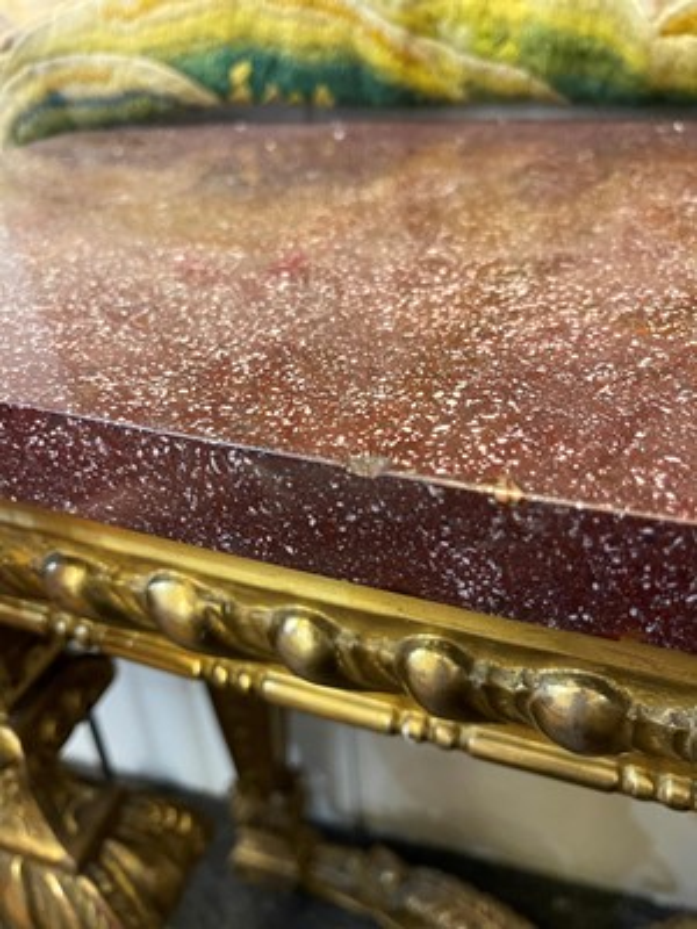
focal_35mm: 25
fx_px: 671
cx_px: 348
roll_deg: +1.6
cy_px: 464
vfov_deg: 69.4
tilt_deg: -31.4
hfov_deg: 54.9
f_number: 1.6
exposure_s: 1/50
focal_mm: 5.1
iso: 500
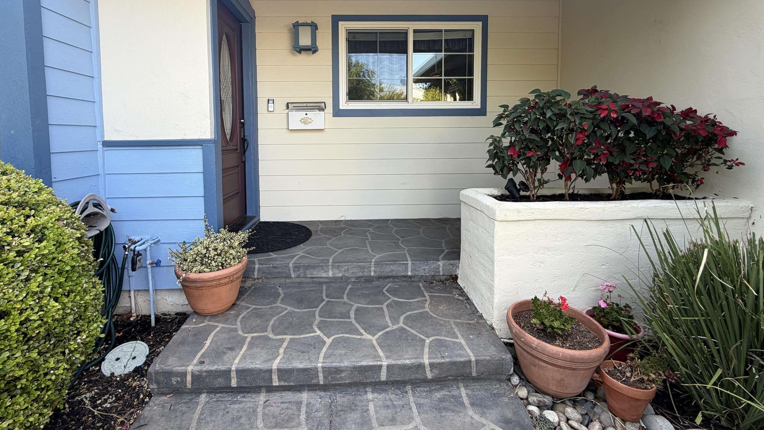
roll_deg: +0.9
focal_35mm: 17
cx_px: 355
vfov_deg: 62.8
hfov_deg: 95.8
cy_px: 156
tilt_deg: -3.2
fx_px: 344
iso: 50
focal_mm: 2.22
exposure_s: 1/121
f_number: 2.2
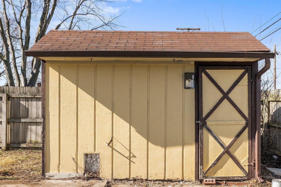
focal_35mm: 40
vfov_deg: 33.4
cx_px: 150
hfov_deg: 48.4
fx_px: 312
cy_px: 101
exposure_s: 1/4000
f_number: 5
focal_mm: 20
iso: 1000
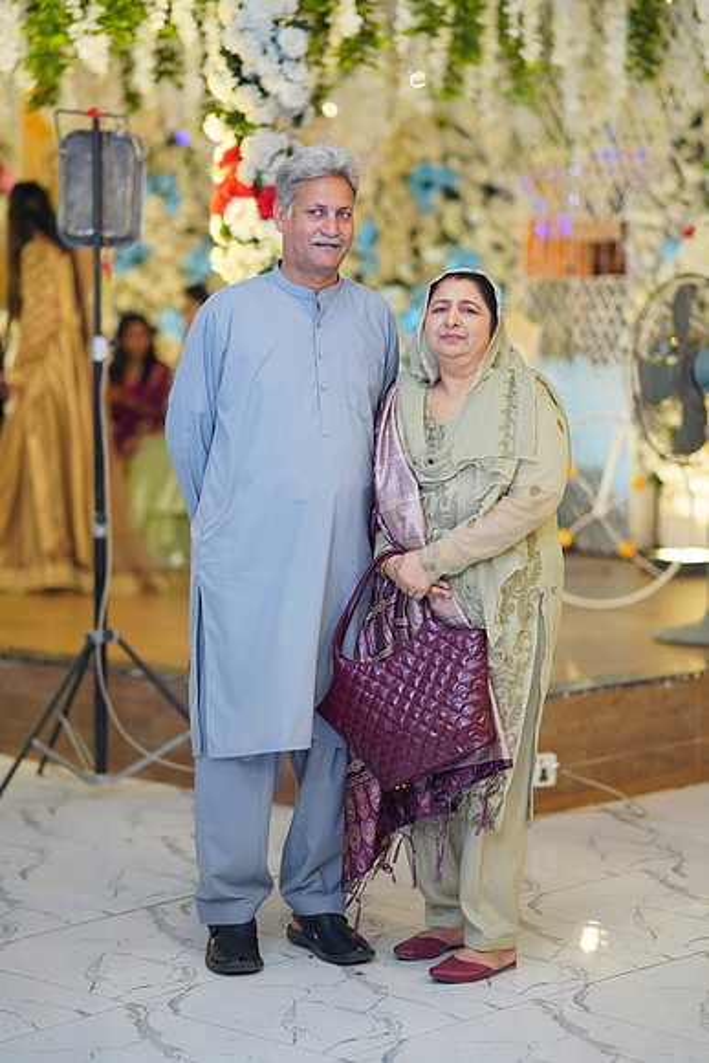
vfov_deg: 23.9
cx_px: 354
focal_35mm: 85
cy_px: 532
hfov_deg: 16.1
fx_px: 2509
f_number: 1.6
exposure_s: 1/200
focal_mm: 85
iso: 100
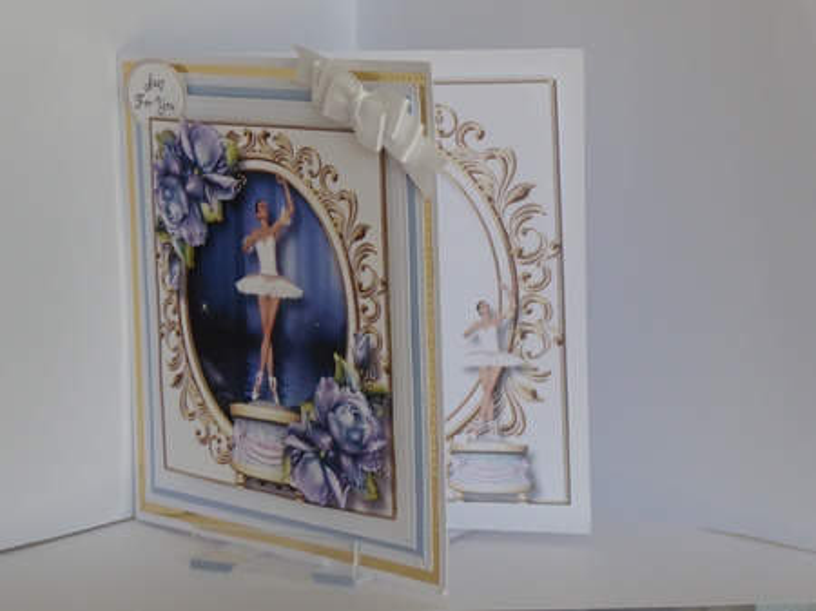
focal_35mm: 117
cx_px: 408
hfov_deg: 16.8
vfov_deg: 12.7
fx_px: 2757
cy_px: 306
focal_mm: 19
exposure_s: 1/125
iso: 400
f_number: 5.1
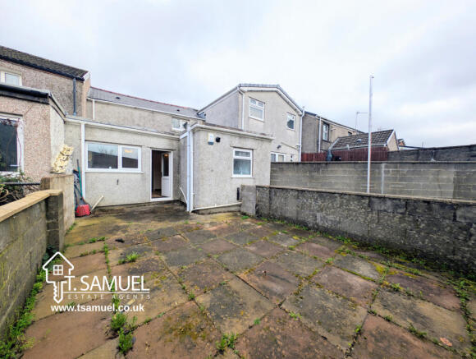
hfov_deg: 110.4
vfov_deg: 94.7
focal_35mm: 12
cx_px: 238
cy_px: 180
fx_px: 165
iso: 41
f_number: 1.95
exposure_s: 1/647
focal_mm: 2.23
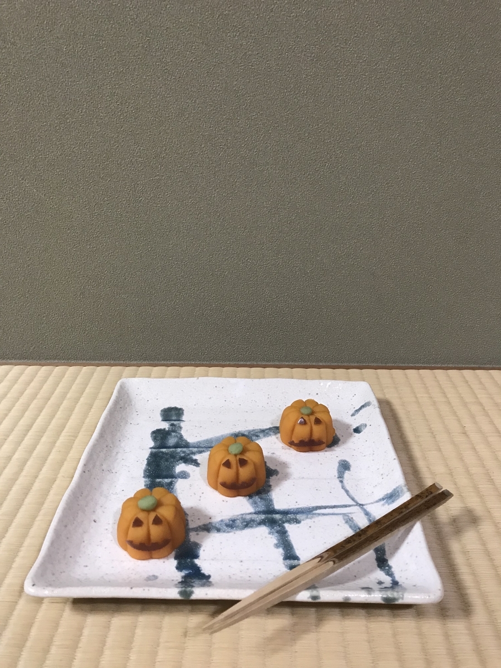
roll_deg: -1.0
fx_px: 540
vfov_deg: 63.4
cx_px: 250
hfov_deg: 49.7
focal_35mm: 28
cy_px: 334
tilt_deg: -24.2
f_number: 1.8
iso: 80
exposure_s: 1/17
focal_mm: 3.99
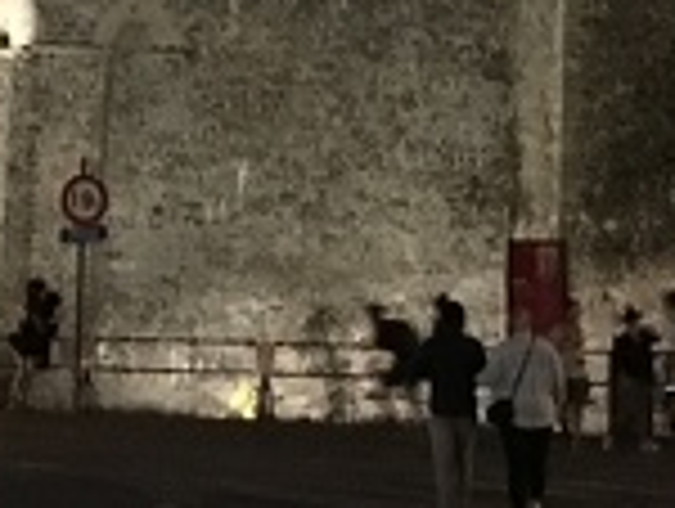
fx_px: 2988
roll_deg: +0.1
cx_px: 346
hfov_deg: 12.9
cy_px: -234
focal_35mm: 153
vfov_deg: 9.5
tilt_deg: +9.9
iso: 800
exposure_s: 1/17
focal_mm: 4.15
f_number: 2.2
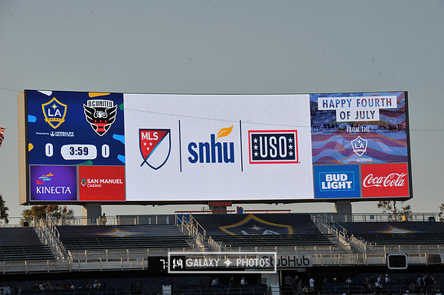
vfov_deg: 9.1
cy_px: 148
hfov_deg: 13.7
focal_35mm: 150
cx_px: 222
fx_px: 1849
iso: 400
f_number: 13
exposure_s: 1/640
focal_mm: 150
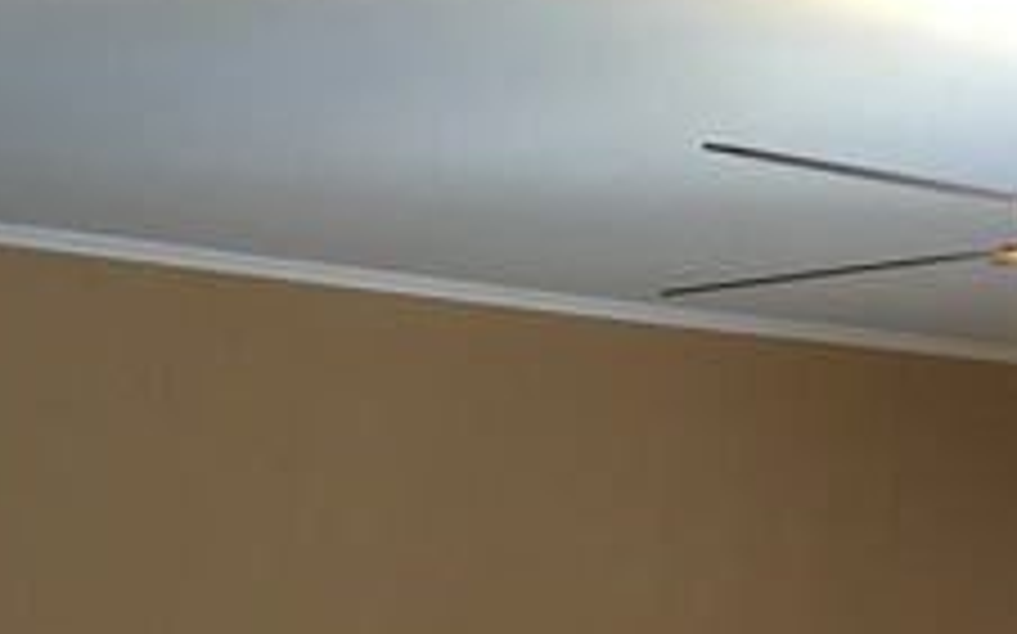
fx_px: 2410
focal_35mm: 87
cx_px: 756
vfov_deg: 13.9
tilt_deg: -7.7
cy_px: 1012
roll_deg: -2.1
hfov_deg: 23.6
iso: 100
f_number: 2.2
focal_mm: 4.15
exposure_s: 1/30
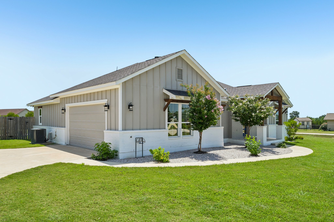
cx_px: 167
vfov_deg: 47.9
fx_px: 250
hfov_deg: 67.4
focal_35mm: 27
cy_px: 111
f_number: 8
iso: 400
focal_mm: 18
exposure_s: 1/800
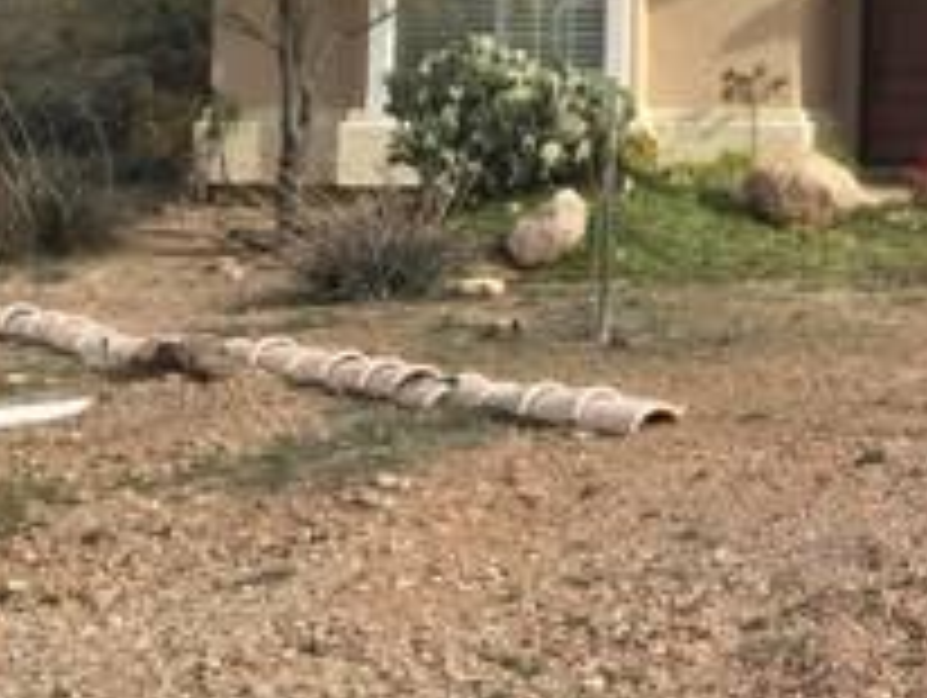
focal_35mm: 90
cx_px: 1233
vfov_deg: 16.1
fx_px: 2413
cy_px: 14
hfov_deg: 19.8
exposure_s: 1/1364
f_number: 2.2
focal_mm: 4.15
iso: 32
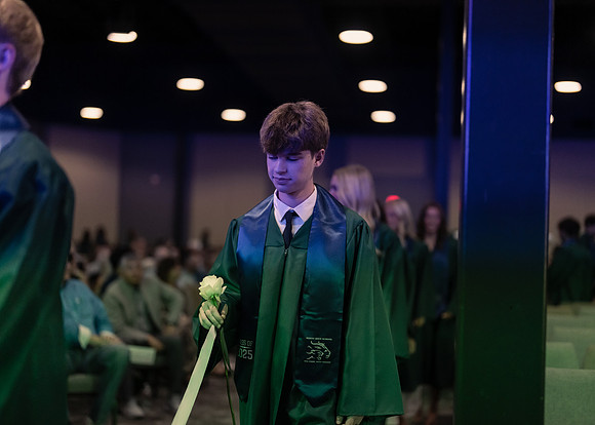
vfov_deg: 26.6
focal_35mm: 53
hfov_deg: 36.7
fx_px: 897
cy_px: 212
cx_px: 298
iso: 1250
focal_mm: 50
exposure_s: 1/500
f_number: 1.2
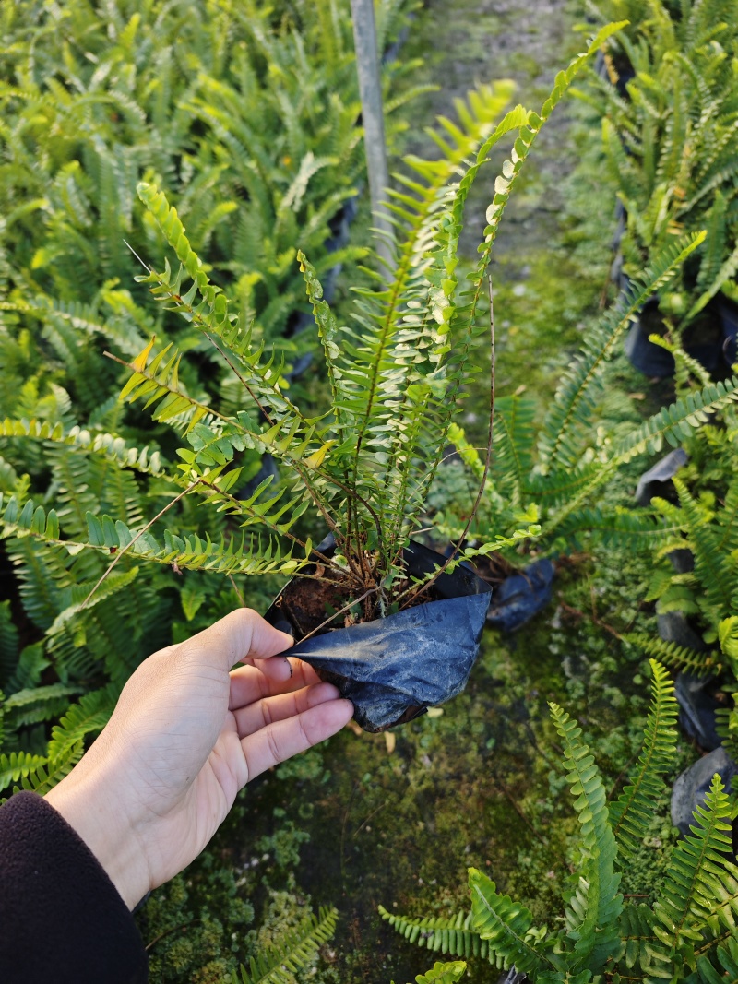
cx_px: 369
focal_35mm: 23
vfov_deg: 73.9
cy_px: 492
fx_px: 654
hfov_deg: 58.9
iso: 64
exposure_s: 1/100
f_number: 1.6
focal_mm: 6.55
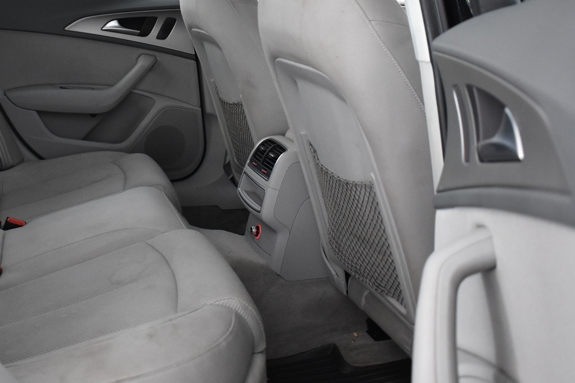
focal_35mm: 46
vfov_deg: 29.0
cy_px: 118
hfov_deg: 41.7
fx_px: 735
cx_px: 158
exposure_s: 1/30
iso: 1600
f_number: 3.5
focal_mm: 18
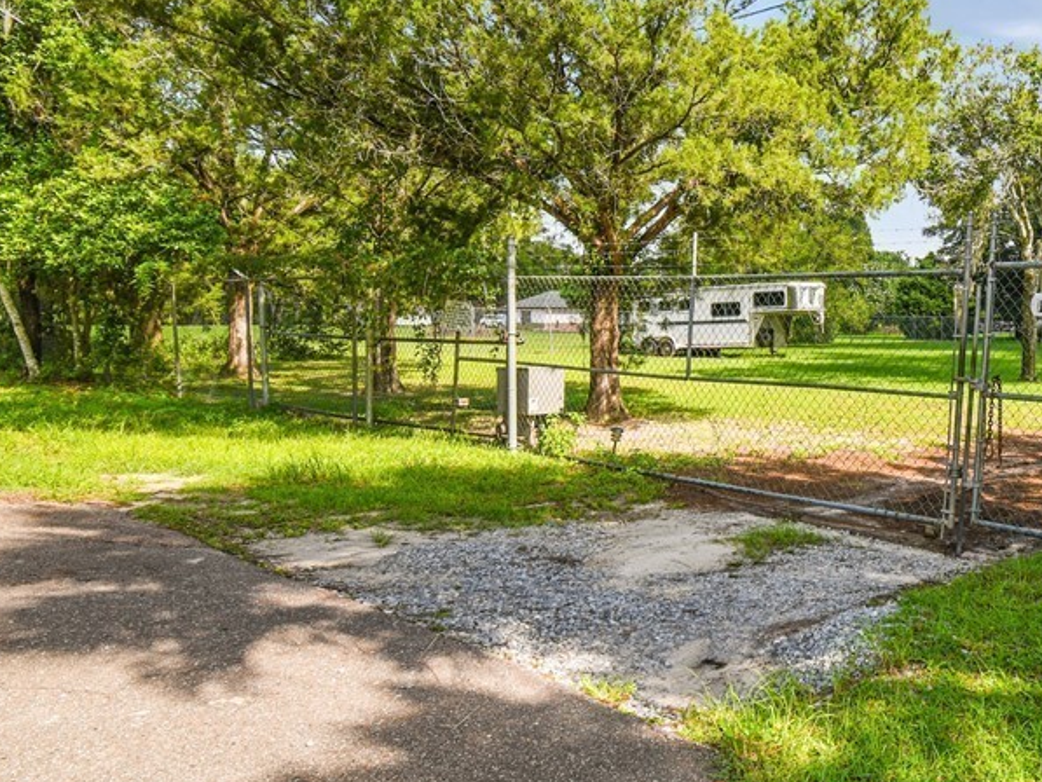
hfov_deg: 56.7
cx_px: 894
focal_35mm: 28
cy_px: 347
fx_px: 843
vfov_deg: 49.7
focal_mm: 11
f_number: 7.1
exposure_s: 1/60
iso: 100
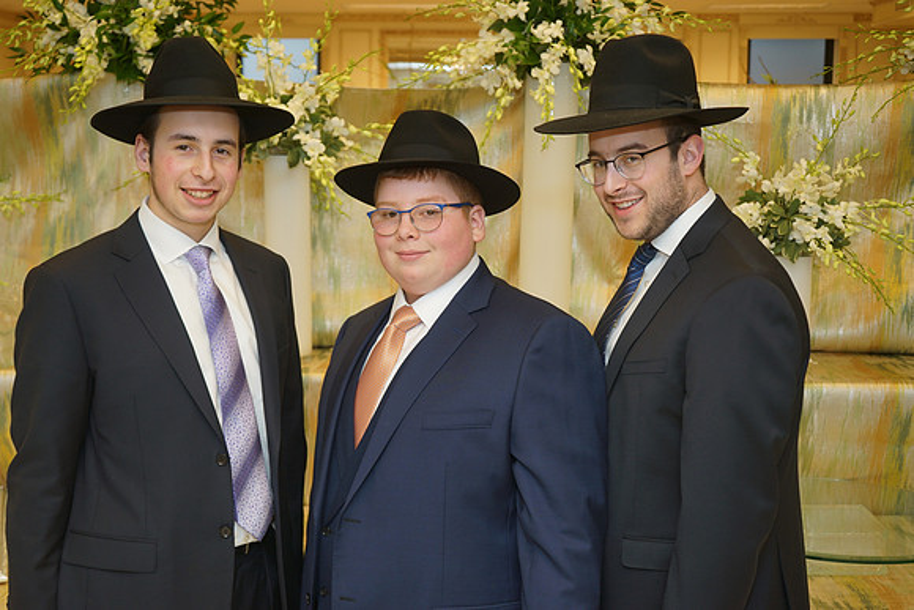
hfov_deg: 42.7
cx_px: 457
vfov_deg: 29.3
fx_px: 1168
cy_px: 305
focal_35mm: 46
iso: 400
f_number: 5
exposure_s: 1/100
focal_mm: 46
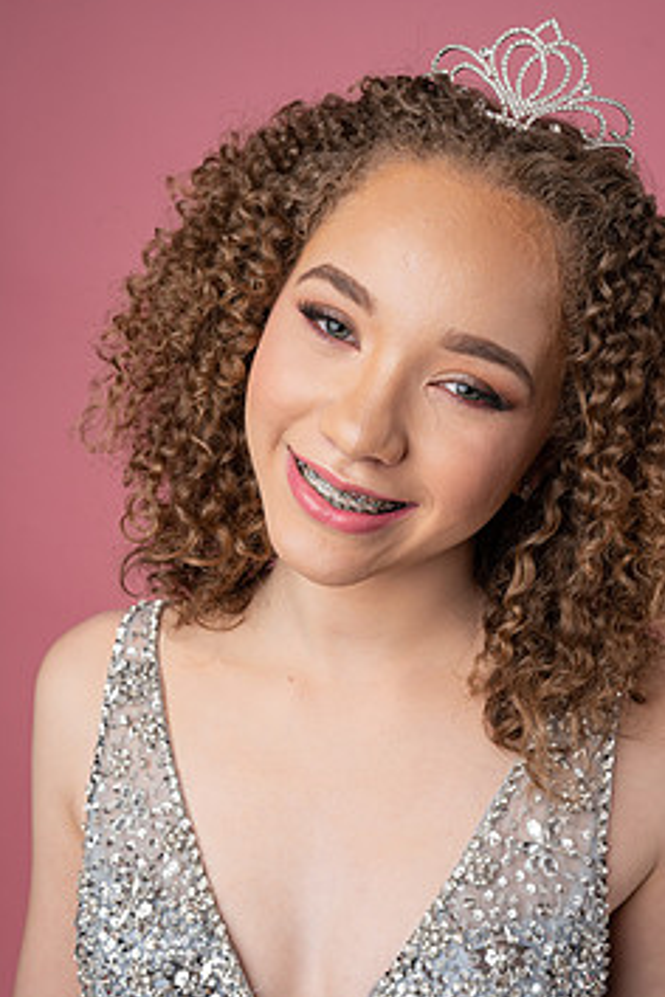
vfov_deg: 35.5
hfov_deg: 24.2
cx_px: 372
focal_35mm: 56
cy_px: 614
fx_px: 1552
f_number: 7.1
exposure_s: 1/200
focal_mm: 44
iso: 125
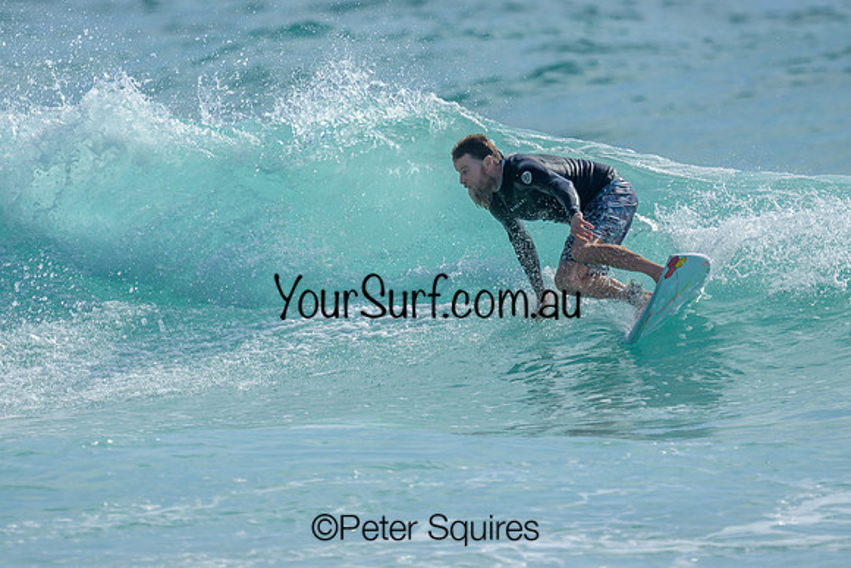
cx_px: 431
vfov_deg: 1.3
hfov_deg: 1.9
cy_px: 189
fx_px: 25518
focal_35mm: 1079
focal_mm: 800
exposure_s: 1/2000
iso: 125
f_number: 6.3
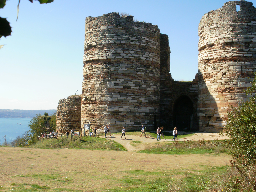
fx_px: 325
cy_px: 96
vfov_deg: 32.9
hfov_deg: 42.9
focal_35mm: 44
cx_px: 128
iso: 100
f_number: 6.3
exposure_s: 1/250
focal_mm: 7.7
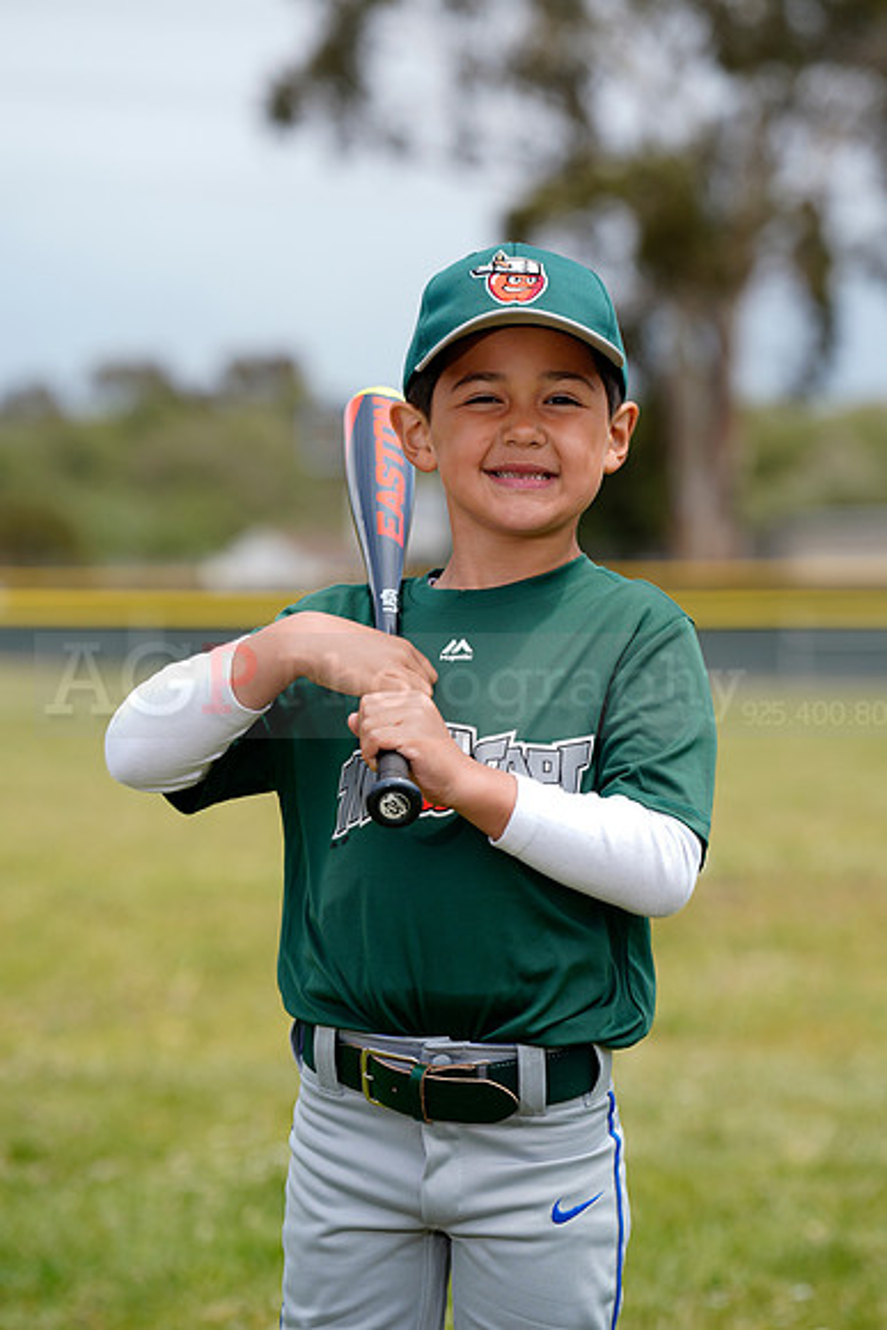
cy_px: 665
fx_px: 5318
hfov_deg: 9.5
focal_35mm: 144
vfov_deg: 14.2
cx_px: 444
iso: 50
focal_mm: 144
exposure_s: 1/320
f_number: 4.5
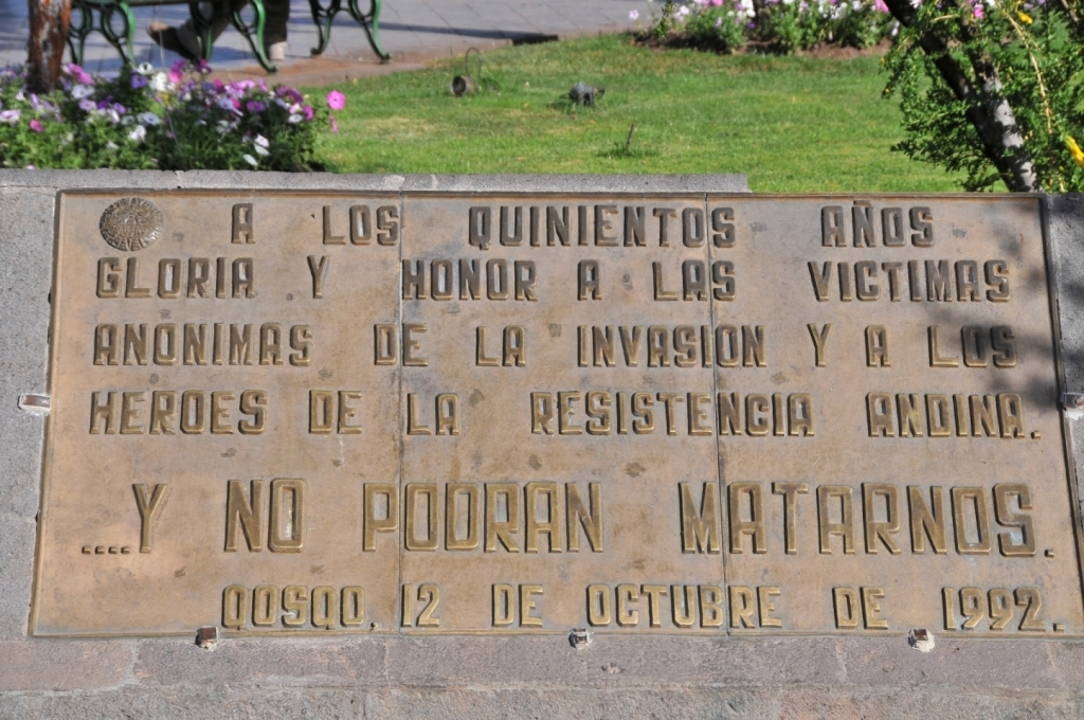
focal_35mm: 112
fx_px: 3383
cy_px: 360
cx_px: 542
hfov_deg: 18.2
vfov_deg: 12.1
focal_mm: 75
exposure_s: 1/350
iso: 200
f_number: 9.5
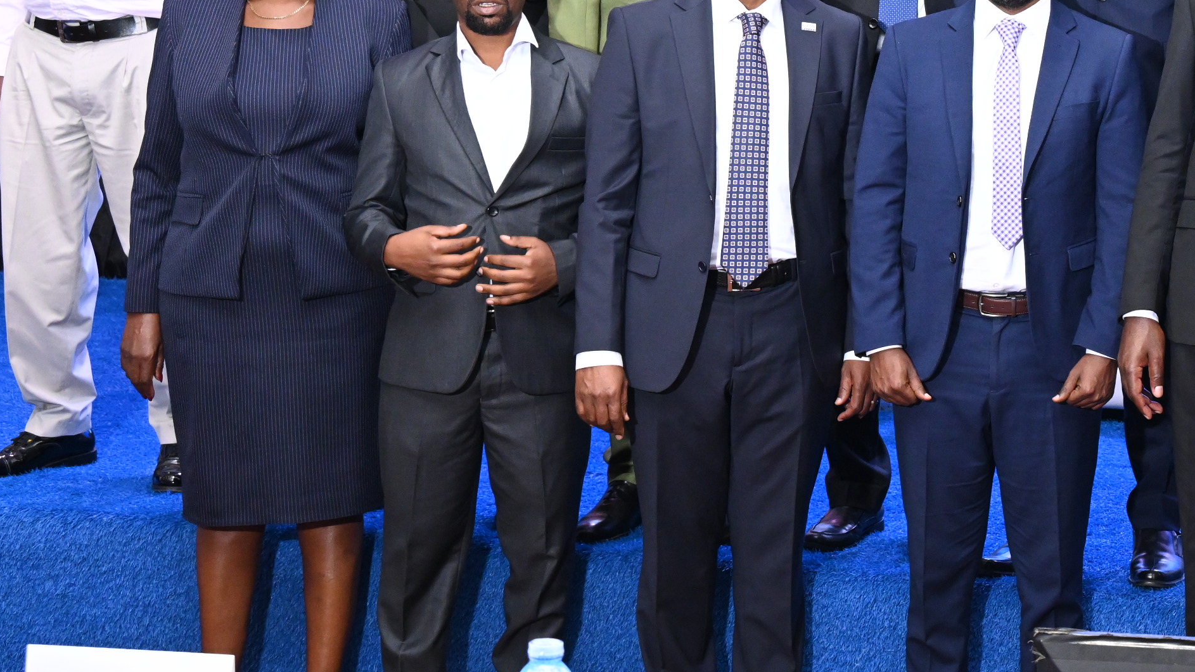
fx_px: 2979
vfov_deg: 12.8
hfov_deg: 21.8
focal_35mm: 94
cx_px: 1199
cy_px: 120
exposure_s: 1/125
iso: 2500
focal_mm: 41
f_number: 6.3
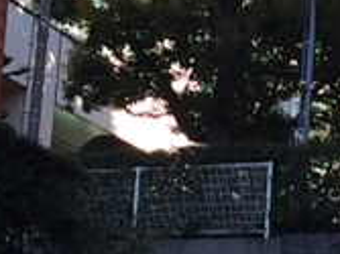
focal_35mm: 139
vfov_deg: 10.6
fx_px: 1364
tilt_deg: +12.7
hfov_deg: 14.1
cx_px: 267
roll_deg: -0.2
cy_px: 203
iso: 32
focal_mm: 4.15
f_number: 2.2
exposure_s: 1/422
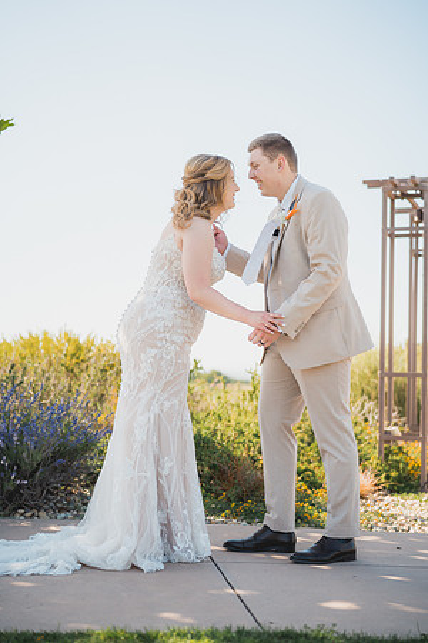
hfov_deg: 27.0
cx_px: 214
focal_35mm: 50
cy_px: 322
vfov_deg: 39.6
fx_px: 892
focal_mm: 50
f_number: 1.8
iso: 125
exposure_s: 1/2000
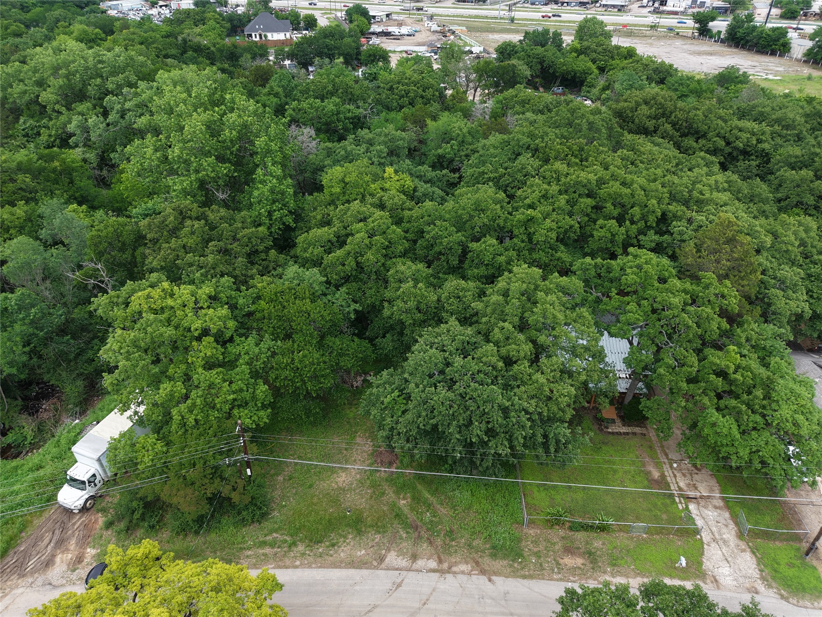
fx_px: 570
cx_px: 411
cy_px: 308
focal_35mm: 24
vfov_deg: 56.8
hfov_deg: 71.6
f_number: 1.8
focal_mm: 8.67
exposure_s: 1/640
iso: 100
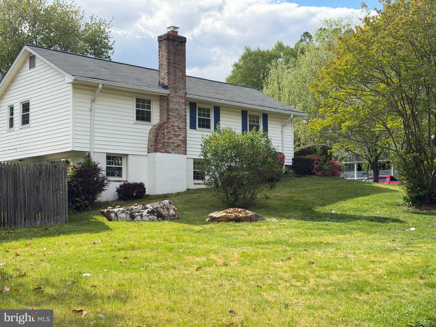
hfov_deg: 39.7
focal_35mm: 48
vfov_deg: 30.3
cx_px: 218
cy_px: 164
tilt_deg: +8.8
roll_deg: +1.8
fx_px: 605
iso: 80
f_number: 1.78
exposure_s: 1/2273
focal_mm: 6.76
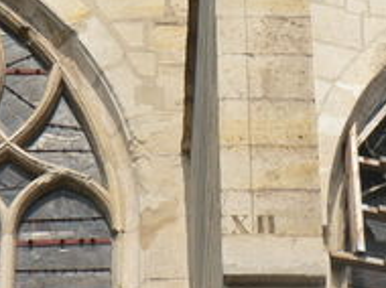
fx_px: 2506
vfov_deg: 6.6
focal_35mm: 225
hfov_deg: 8.8
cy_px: -43
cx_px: 217
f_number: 5.6
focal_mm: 14.9
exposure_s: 1/400
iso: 64
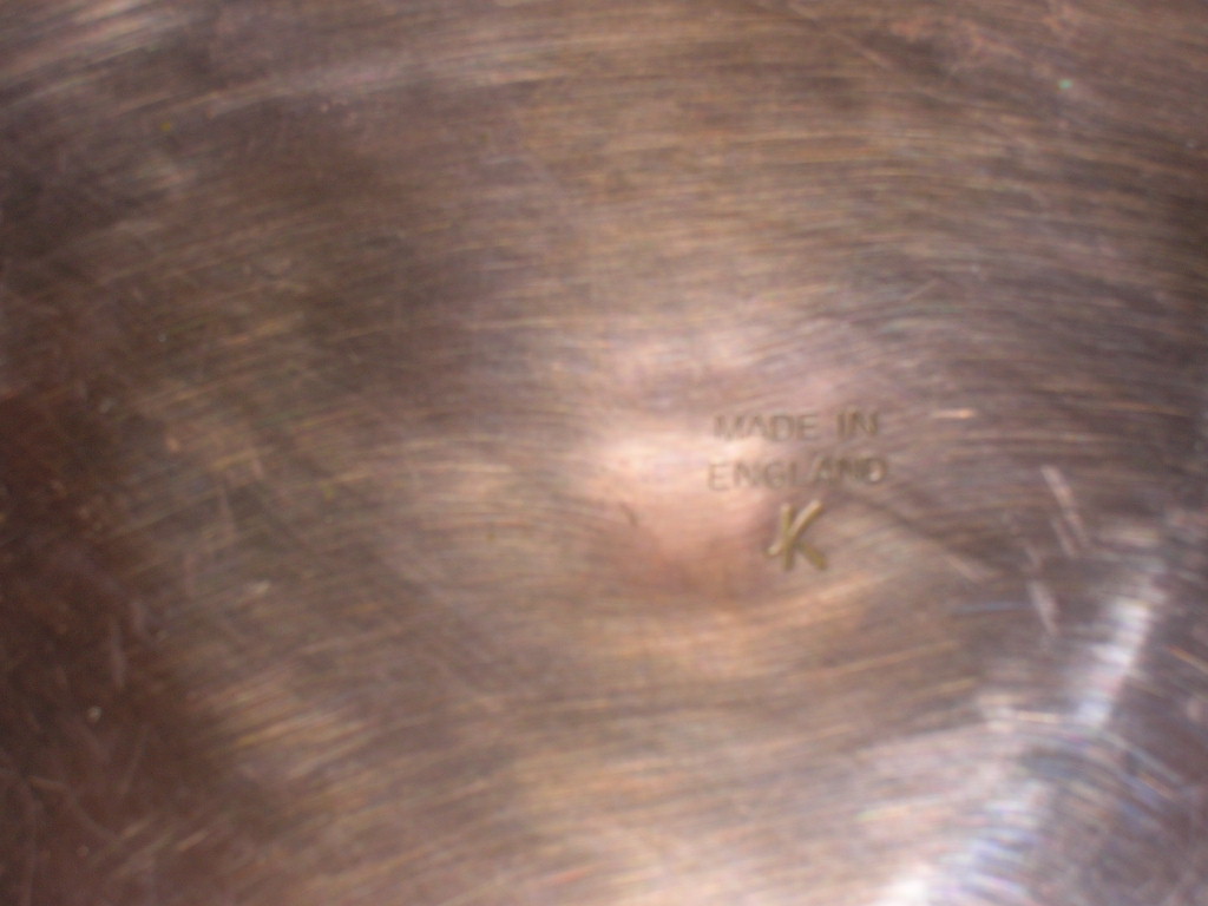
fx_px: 2443
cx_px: 604
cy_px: 453
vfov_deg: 21.0
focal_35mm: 70
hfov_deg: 27.8
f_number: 6.6
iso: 50
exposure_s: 1/60.1
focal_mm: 11.7
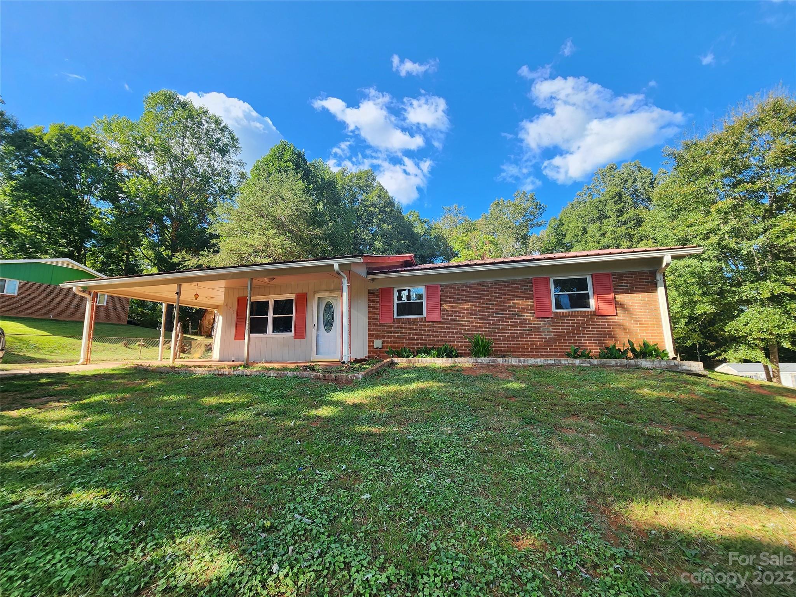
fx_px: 299
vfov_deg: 89.9
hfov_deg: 106.2
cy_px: 298
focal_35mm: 13
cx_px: 398
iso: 50
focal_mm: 2.2
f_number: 2.2
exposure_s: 1/569
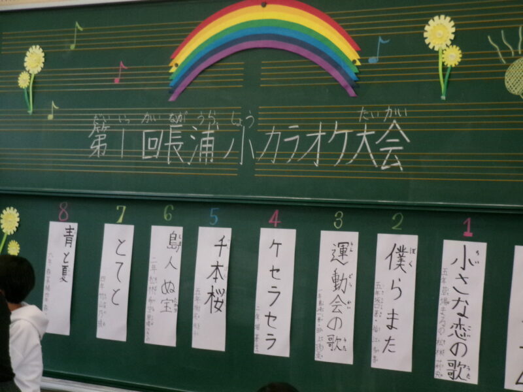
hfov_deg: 20.7
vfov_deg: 15.6
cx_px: 262
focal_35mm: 95
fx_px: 1435
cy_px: 196
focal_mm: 16.9
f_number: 5.8
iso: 669
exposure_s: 1/60
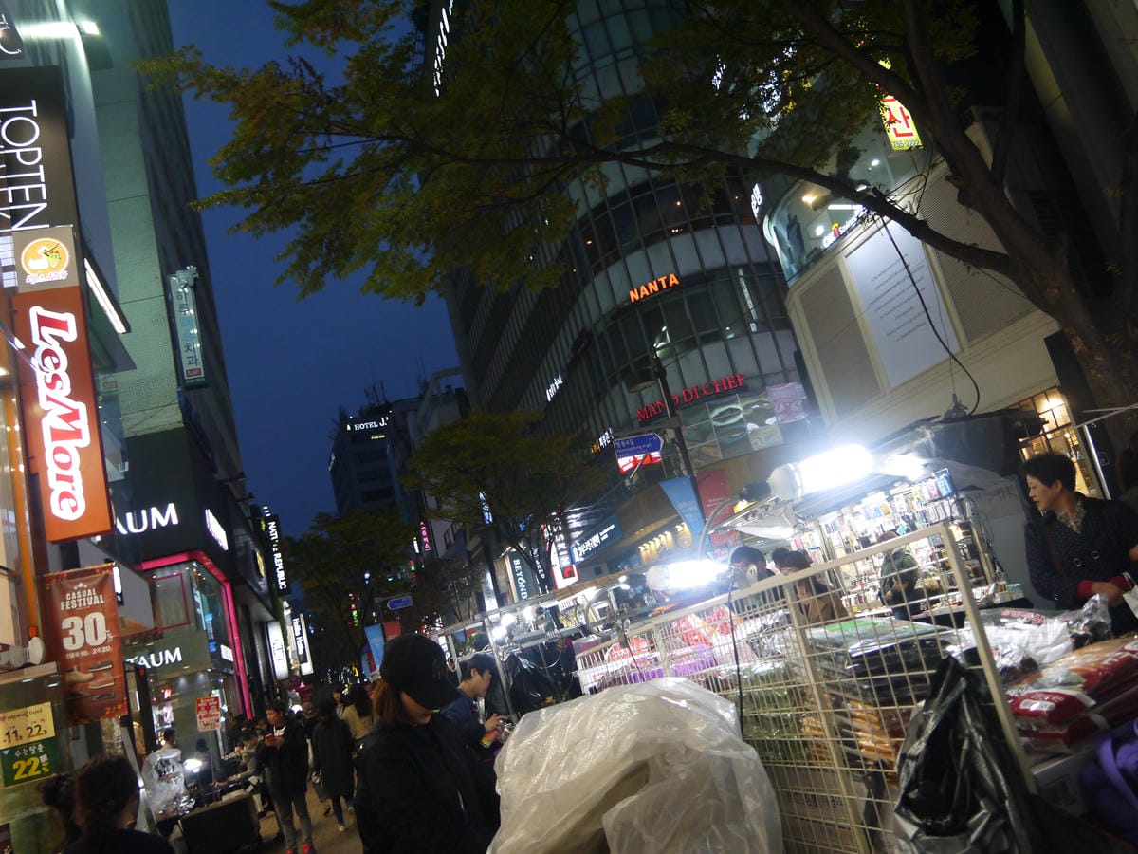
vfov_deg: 49.7
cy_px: 427
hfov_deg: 63.4
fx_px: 920
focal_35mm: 28
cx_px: 569
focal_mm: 14
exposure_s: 1/125
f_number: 3.5
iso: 640
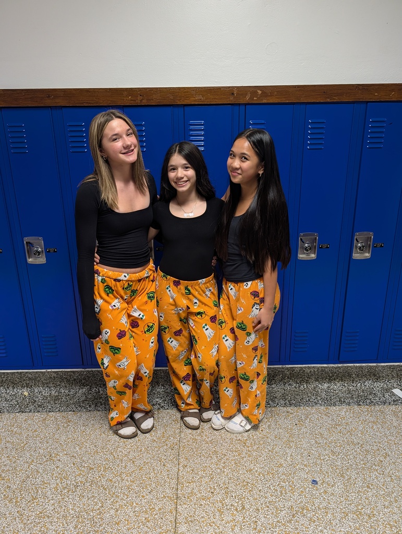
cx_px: 201
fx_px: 371
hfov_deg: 56.9
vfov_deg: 71.5
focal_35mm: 24
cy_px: 267
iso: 215
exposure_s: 1/60
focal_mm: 6.9
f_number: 1.68
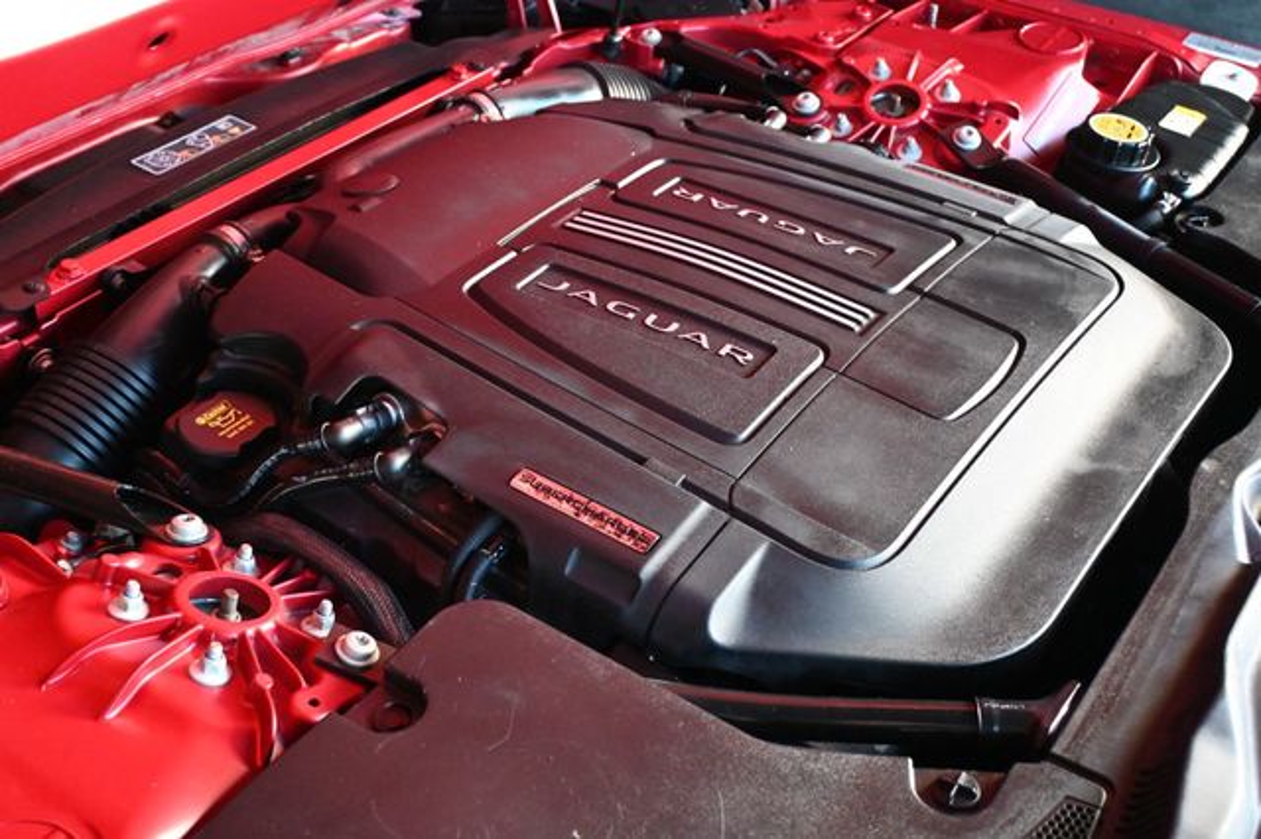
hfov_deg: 47.2
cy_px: 420
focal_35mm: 41
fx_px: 1444
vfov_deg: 32.4
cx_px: 630
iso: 4000
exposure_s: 1/60
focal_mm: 27.5
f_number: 4.5
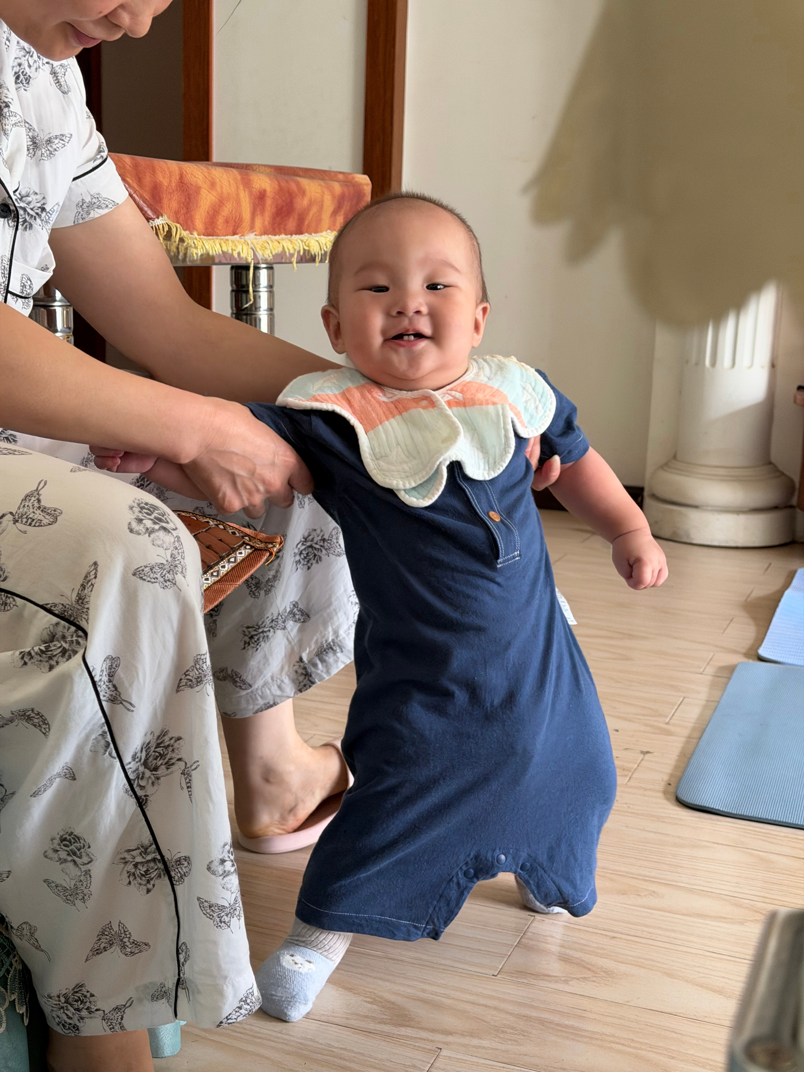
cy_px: 536
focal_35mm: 48
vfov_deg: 39.7
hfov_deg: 30.3
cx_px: 402
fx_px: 1486
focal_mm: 6.76
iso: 250
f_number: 1.78
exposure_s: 1/60
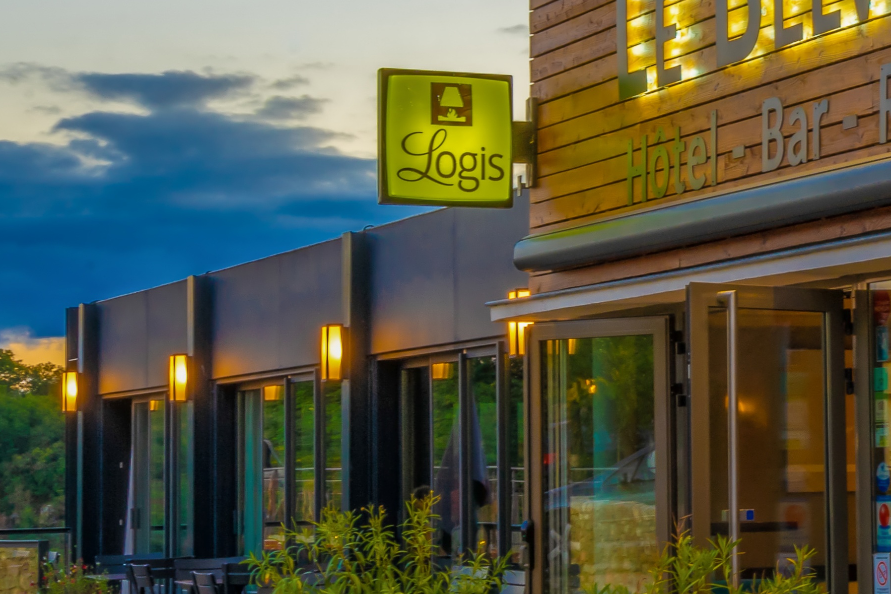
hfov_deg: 17.2
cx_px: 1042
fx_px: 2822
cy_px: 252
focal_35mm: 114
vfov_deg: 12.0
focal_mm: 35
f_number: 22
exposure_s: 1.3
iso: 125
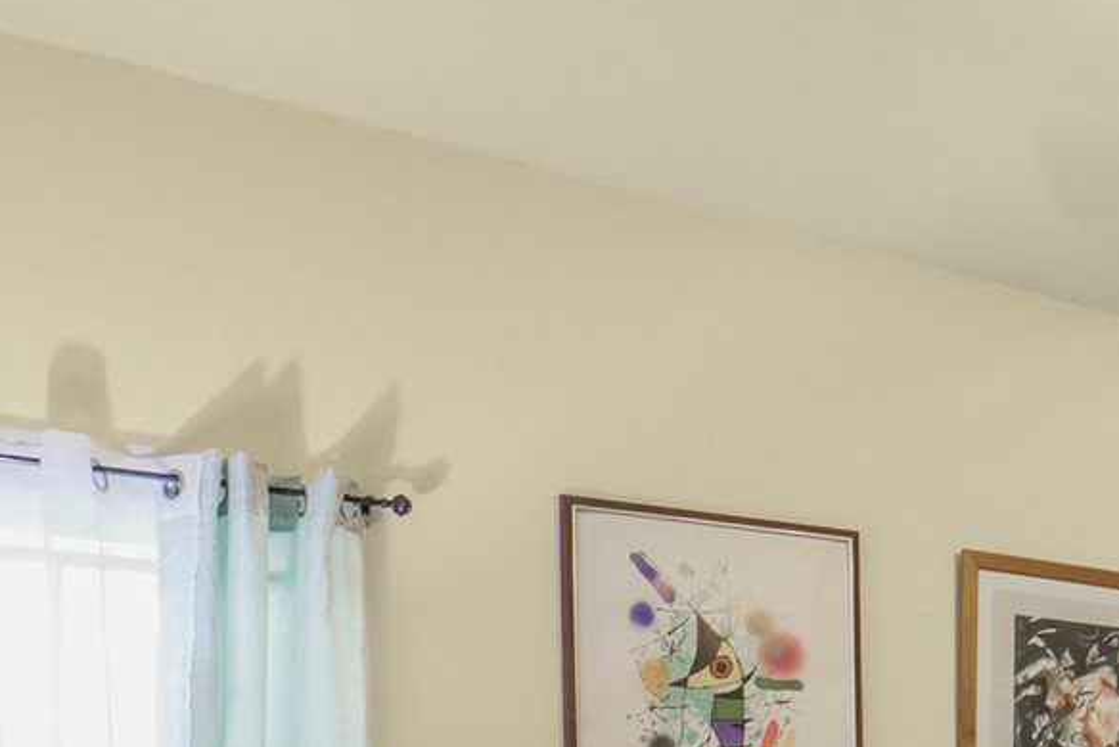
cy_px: 931
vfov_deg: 23.4
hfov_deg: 31.8
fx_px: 1617
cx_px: 1341
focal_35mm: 52
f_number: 11
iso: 500
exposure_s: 1/5
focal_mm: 14
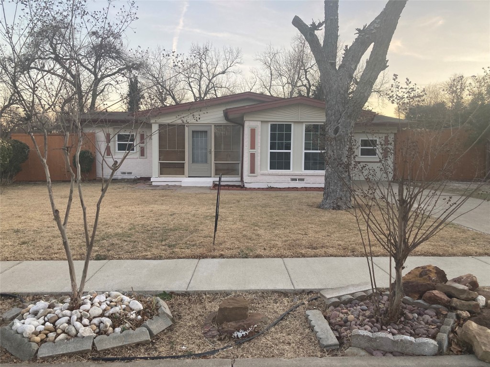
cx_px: 245
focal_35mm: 28
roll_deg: -1.2
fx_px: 396
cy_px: 184
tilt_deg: -2.8
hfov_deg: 63.4
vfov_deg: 49.7
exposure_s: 1/121
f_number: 1.8
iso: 50
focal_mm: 3.99
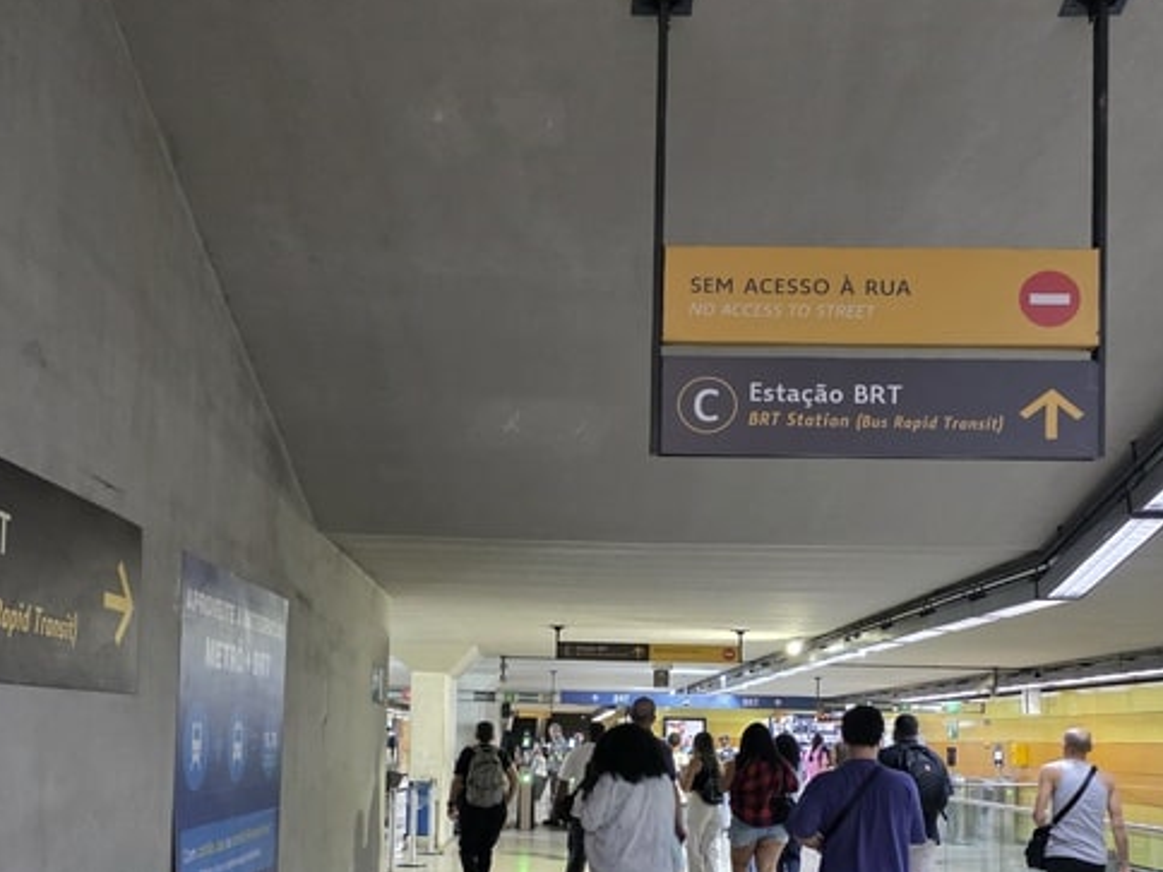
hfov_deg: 48.8
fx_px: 1277
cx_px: 500
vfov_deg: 36.7
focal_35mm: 38
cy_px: 665
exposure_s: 1/120
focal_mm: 6.3
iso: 1250
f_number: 1.7
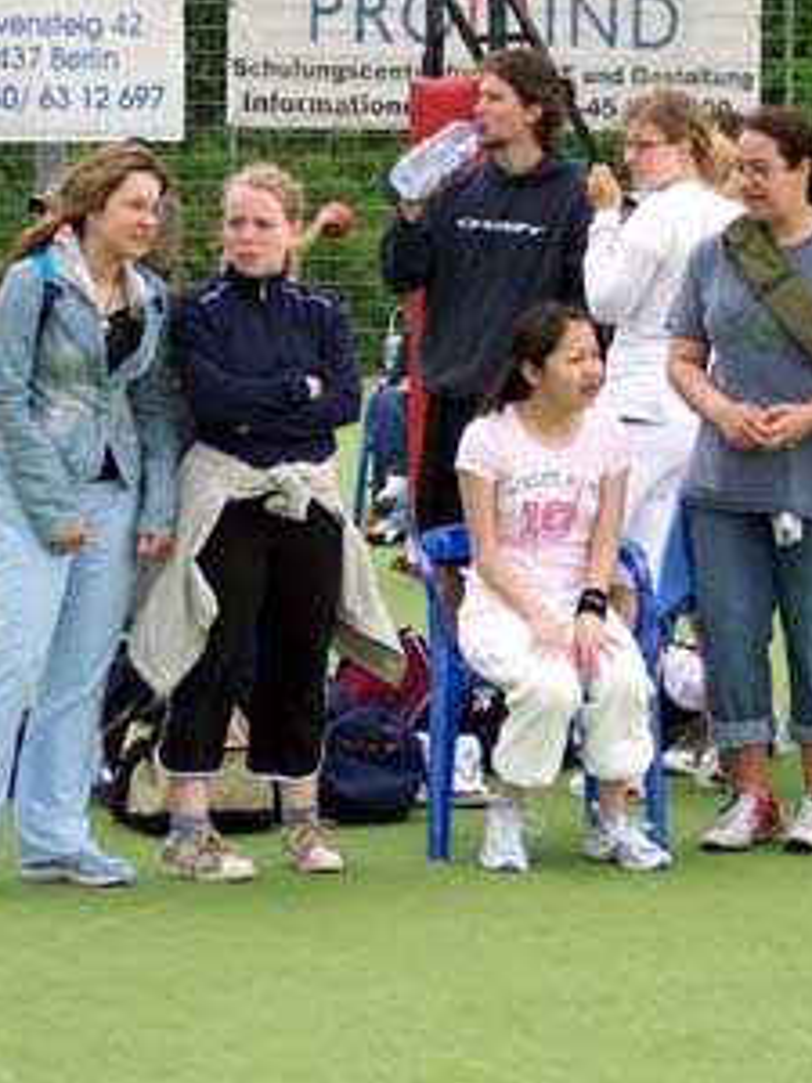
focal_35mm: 171
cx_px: 660
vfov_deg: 11.6
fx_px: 5348
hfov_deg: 8.7
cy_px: 484
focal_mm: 24
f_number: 4.8
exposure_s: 1/125
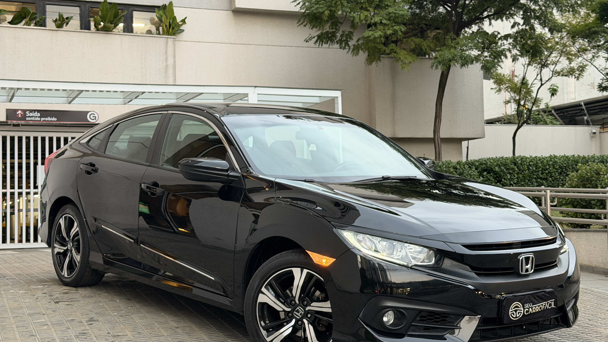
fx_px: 903
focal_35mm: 56
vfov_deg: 21.5
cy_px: 170
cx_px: 315
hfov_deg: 37.2
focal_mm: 6.76
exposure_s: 1/60
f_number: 1.78
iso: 250
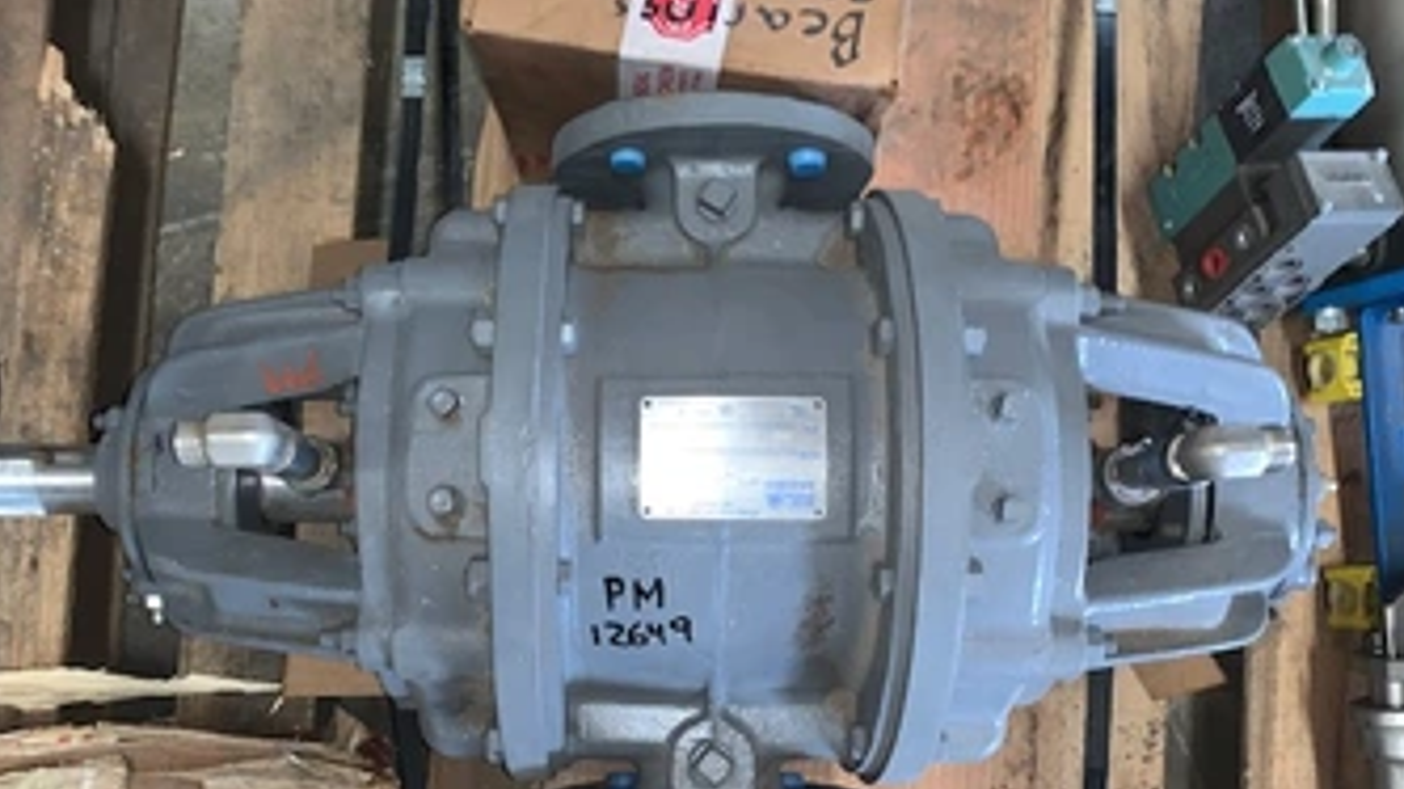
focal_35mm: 34
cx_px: 628
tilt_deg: -85.3
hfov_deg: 57.9
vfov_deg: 34.4
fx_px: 1265
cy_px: 494
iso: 100
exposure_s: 1/8
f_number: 1.8
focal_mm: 4.25
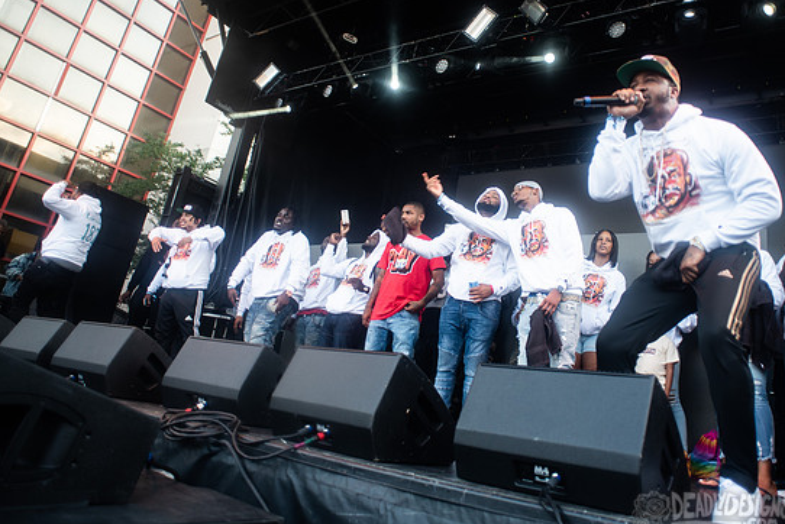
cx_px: 464
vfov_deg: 49.5
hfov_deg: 68.8
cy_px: 225
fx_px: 567
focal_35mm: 26
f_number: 3.2
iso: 200
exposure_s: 1/160
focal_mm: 20
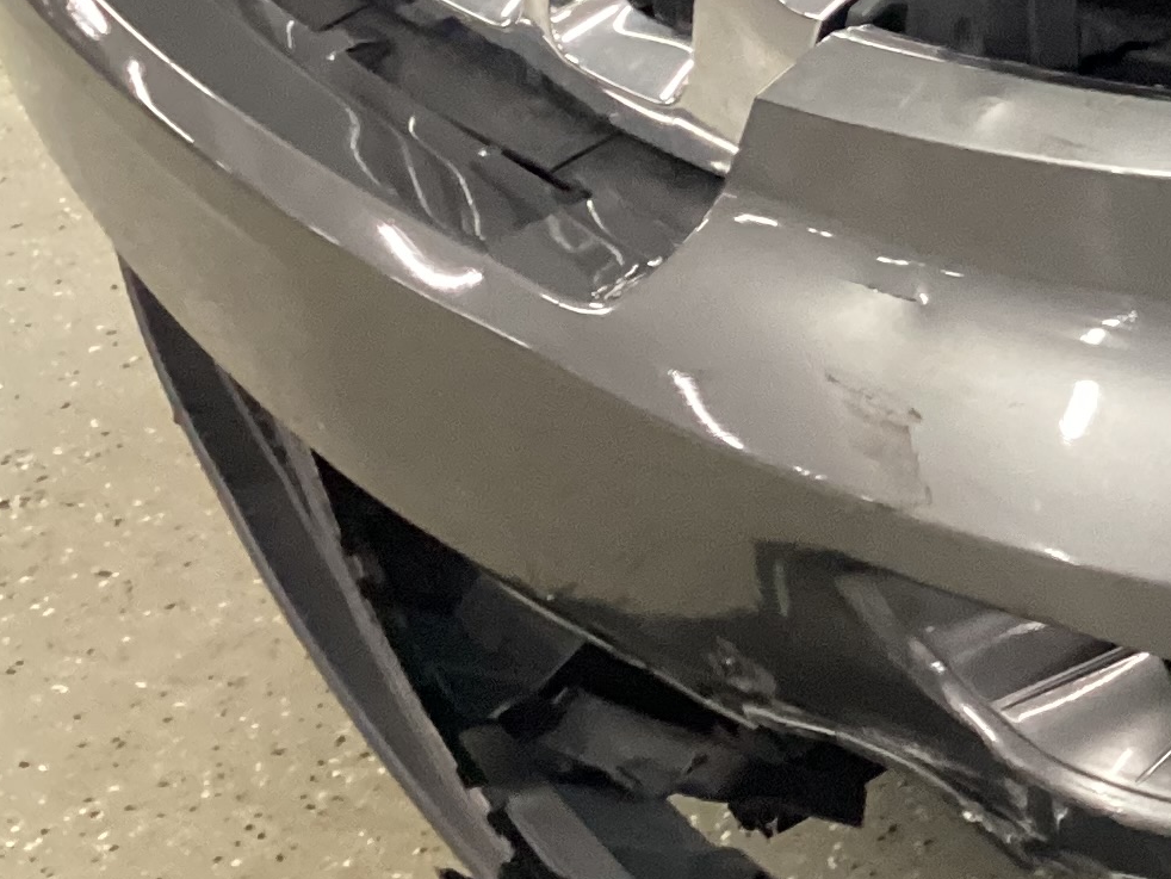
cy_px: 131
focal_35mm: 103
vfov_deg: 14.3
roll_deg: +1.7
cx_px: 1569
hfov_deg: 17.7
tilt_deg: -30.8
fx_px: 3485
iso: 320
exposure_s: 1/50
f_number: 2.4
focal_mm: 3.3
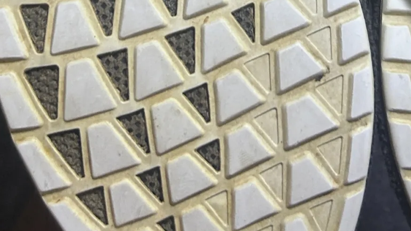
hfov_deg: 25.2
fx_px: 904
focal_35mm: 83
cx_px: 327
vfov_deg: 13.2
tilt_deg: -53.5
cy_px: -178
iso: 125
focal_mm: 5.7
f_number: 1.5
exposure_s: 1/50
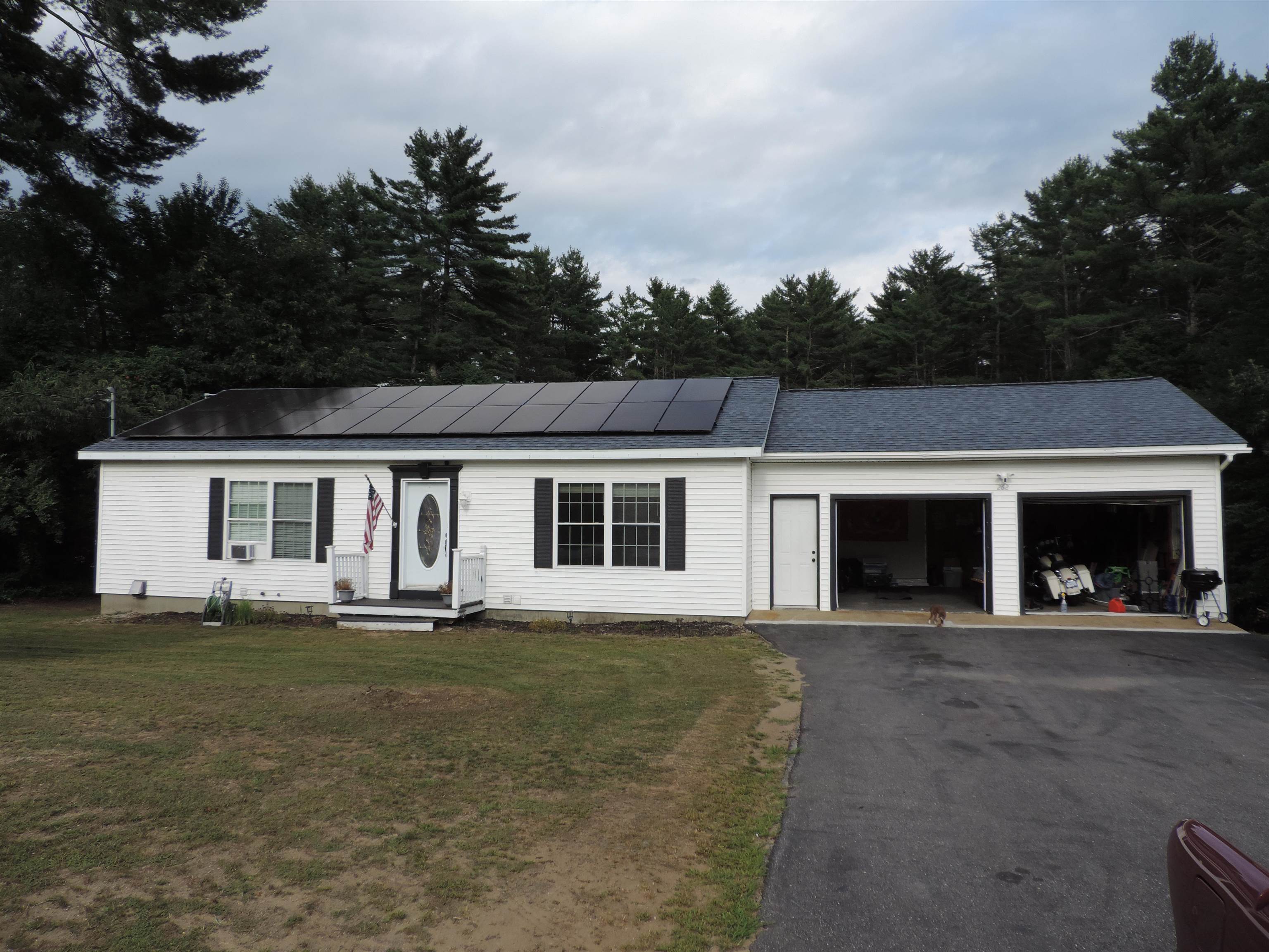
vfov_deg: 56.8
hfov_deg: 71.6
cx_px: 634
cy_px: 476
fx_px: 880
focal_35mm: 24
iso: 80
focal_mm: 4.3
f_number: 3
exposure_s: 1/640
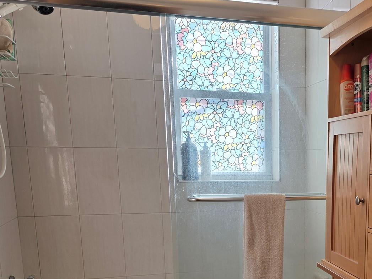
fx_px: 484
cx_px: 296
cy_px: 249
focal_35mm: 45
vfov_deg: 30.8
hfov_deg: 40.4
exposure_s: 1/120
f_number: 1.7
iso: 64
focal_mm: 6.3
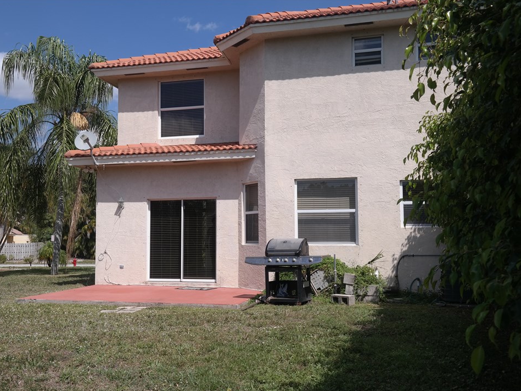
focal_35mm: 33
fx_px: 497
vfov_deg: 43.0
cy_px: 197
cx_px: 239
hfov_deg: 55.3
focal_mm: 20
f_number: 8
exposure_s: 1/400
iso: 100
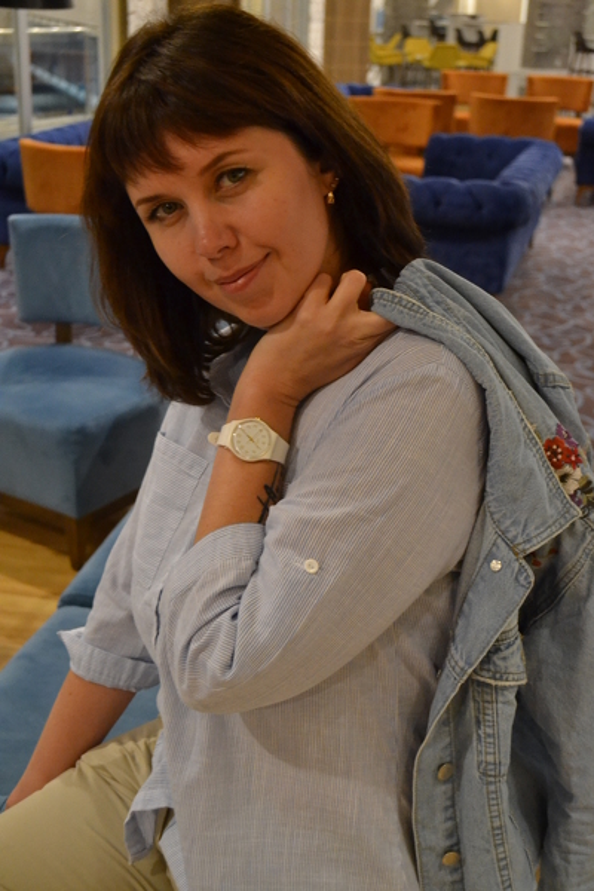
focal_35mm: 45
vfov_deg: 43.6
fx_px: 1114
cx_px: 297
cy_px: 446
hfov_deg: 29.9
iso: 3200
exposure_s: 1/25
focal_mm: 30
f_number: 4.5
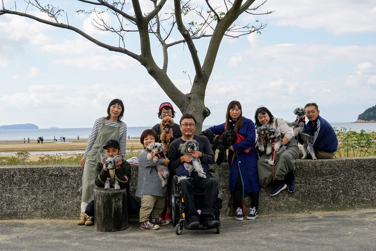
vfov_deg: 29.9
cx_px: 188
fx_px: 470
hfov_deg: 43.6
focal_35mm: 45
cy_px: 126
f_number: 8
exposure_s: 1/125
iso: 100
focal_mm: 30
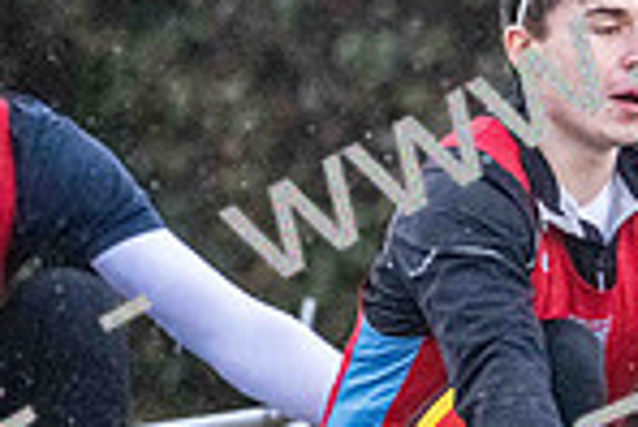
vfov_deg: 0.9
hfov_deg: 1.3
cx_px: 754
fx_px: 27815
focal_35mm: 1568
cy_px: 291
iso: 18000
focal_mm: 400
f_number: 4.5
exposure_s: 1/1600
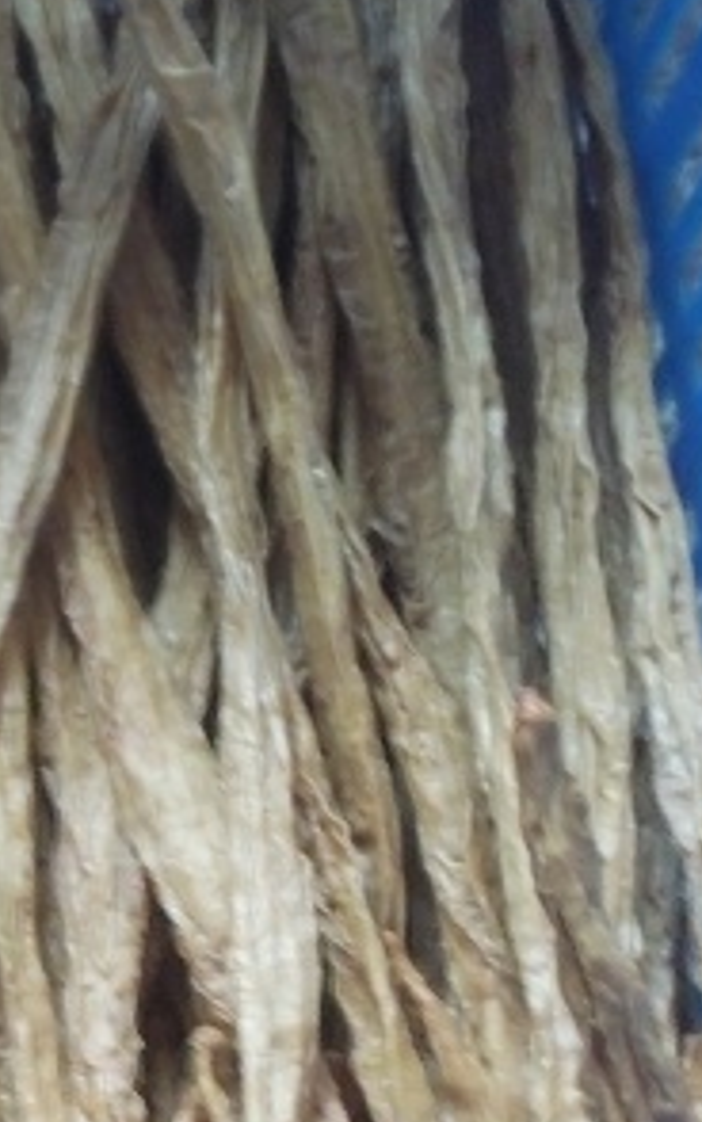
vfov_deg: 19.3
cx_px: -401
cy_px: 1429
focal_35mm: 100
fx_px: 3058
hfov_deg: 12.4
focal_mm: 4.75
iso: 1330
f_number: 1.8
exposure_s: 1/33.3
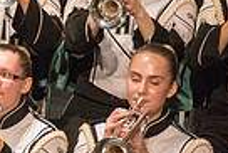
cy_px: -156
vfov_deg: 1.1
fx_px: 8096
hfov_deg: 1.6
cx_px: -132
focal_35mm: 1277
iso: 4000
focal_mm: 300
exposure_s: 1/500
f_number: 2.8
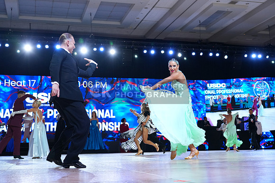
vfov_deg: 28.1
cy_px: 92
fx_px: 367
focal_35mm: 48
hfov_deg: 41.1
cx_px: 138
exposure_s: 1/320
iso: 2000
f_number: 4
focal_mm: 48
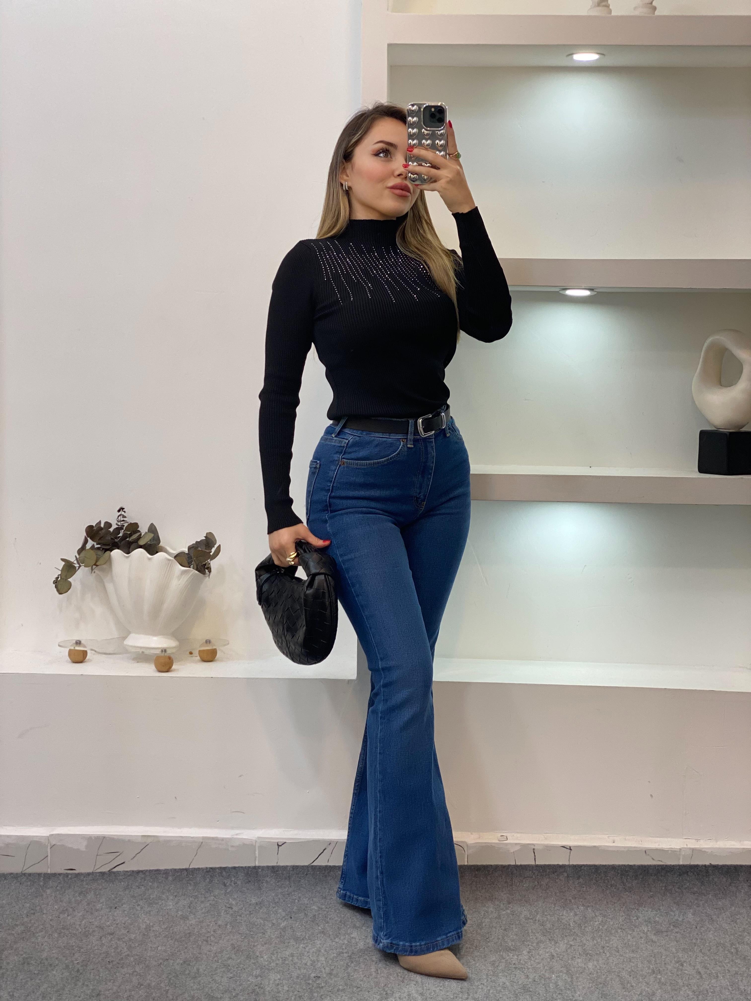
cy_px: 500
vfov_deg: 36.8
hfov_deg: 28.0
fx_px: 1504
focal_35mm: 52
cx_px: 376
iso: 80
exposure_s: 1/100
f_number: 2
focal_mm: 6
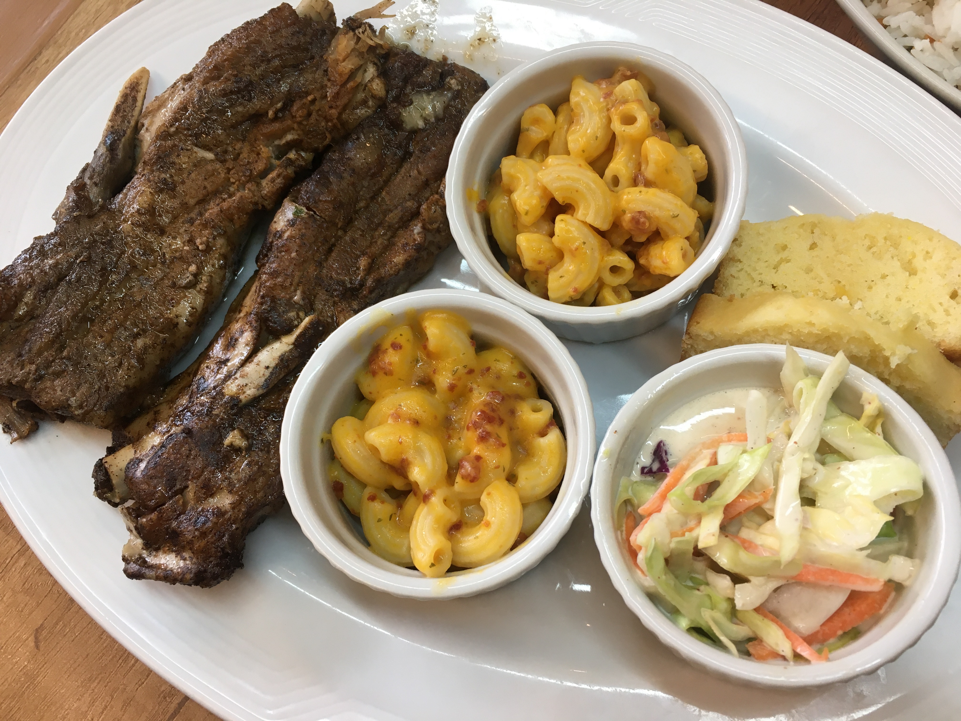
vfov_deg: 48.2
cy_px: 360
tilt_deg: -73.0
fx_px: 805
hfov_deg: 61.7
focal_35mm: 29
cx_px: 480
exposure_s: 1/30
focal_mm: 4.15
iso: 25
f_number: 2.2
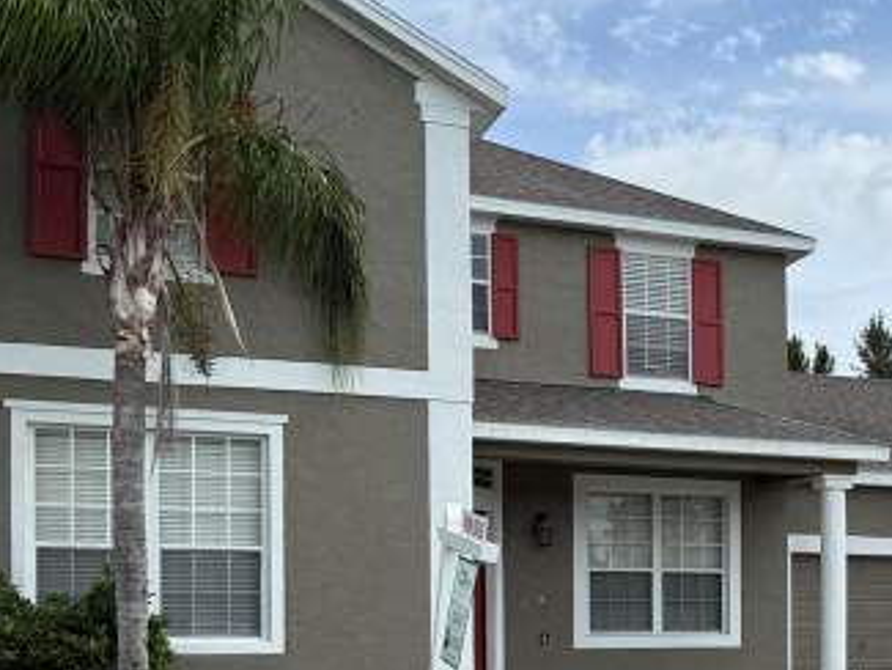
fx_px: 1521
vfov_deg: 24.0
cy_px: 623
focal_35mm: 59
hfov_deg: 30.6
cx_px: 870
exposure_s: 1/3953
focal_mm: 6.76
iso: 80
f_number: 1.78
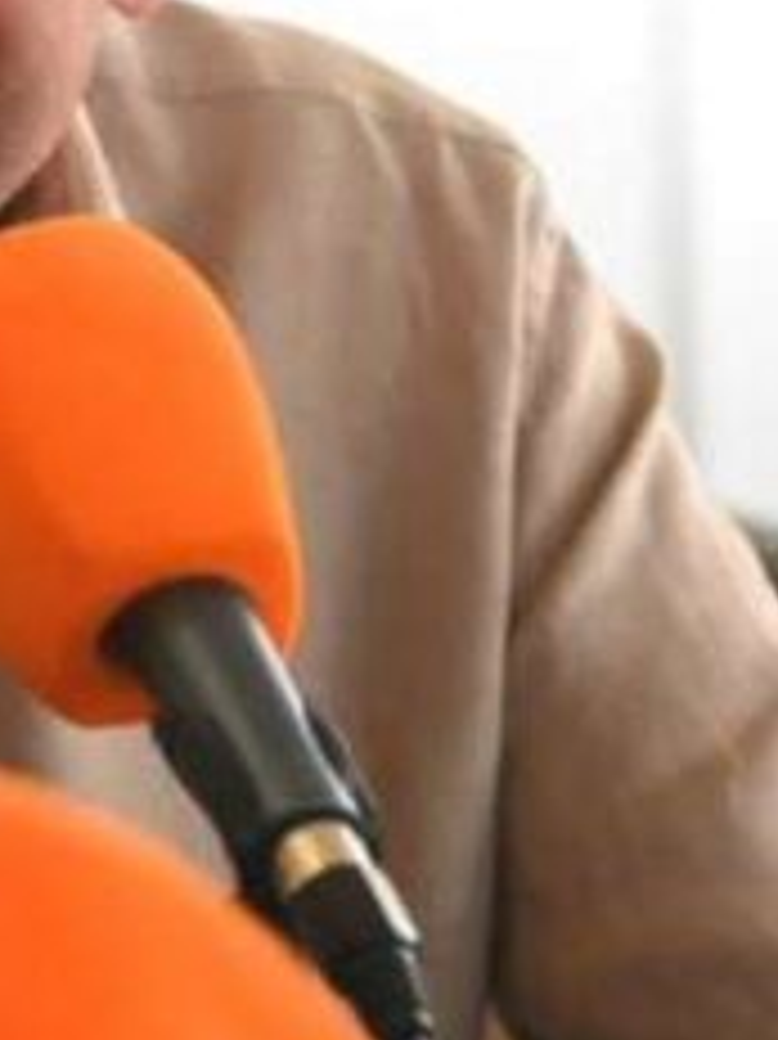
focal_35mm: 205
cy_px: -223
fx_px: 6149
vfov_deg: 9.5
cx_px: -1084
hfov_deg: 6.8
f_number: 4
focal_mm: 48
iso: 6400
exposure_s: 1/323
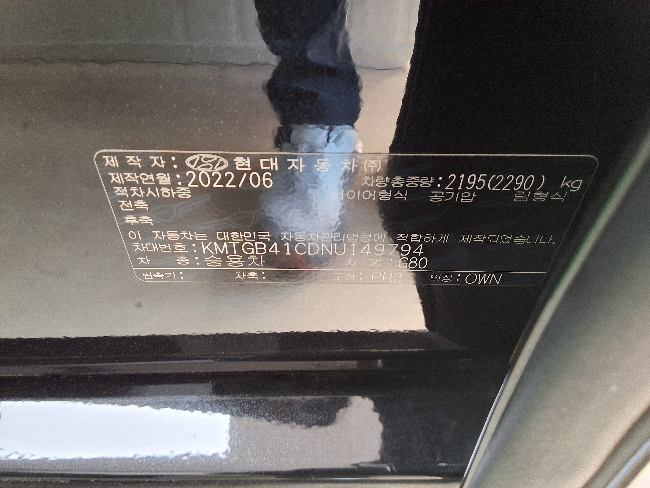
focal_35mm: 28
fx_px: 526
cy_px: 244
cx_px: 325
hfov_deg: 63.4
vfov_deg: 49.7
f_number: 1.9
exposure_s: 1/30
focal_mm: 2.91
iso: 200
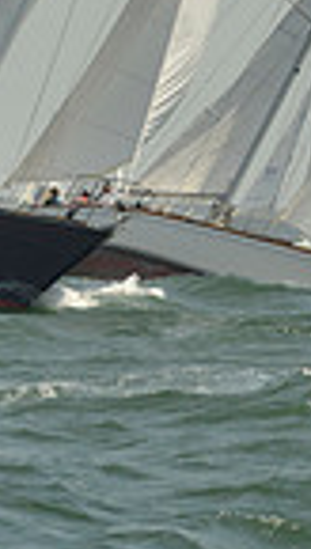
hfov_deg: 3.4
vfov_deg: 5.9
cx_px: 184
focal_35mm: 356
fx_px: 5198
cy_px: -443
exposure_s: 1/1250
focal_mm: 85
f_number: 9
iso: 200
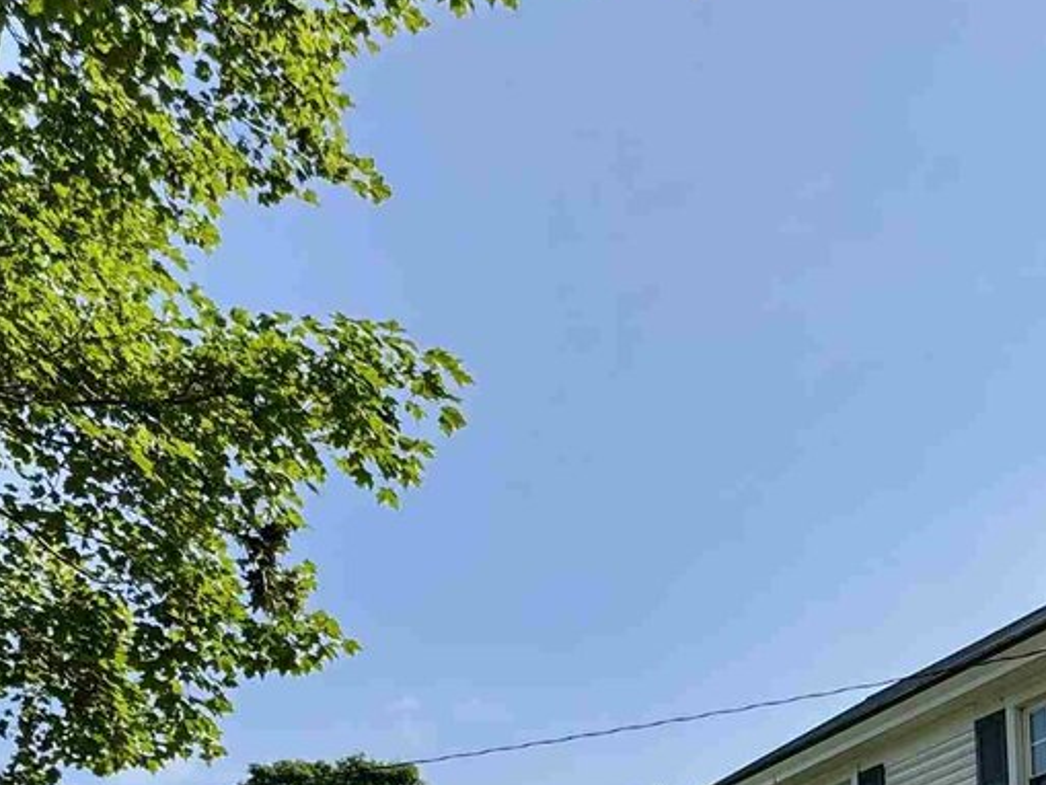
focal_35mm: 44
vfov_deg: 27.2
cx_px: 917
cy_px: 1038
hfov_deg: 40.1
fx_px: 1330
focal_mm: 2.22
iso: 50
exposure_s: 1/1477
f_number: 2.2
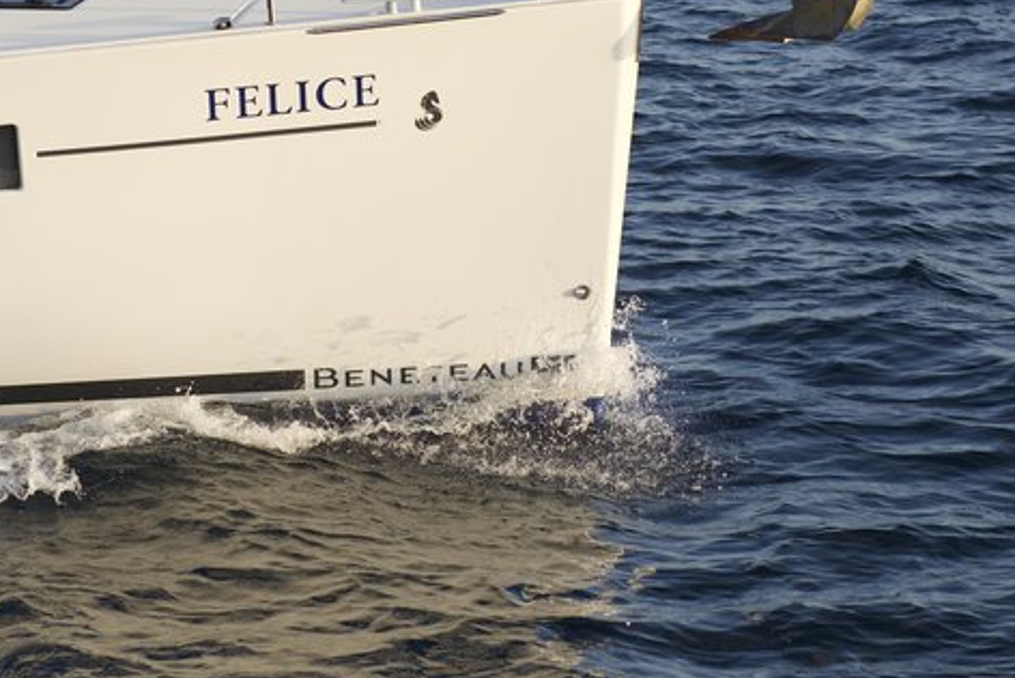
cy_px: 138
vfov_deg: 8.4
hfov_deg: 12.6
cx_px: 359
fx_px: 4597
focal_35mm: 163
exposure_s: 1/1000
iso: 250
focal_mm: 70
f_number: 4
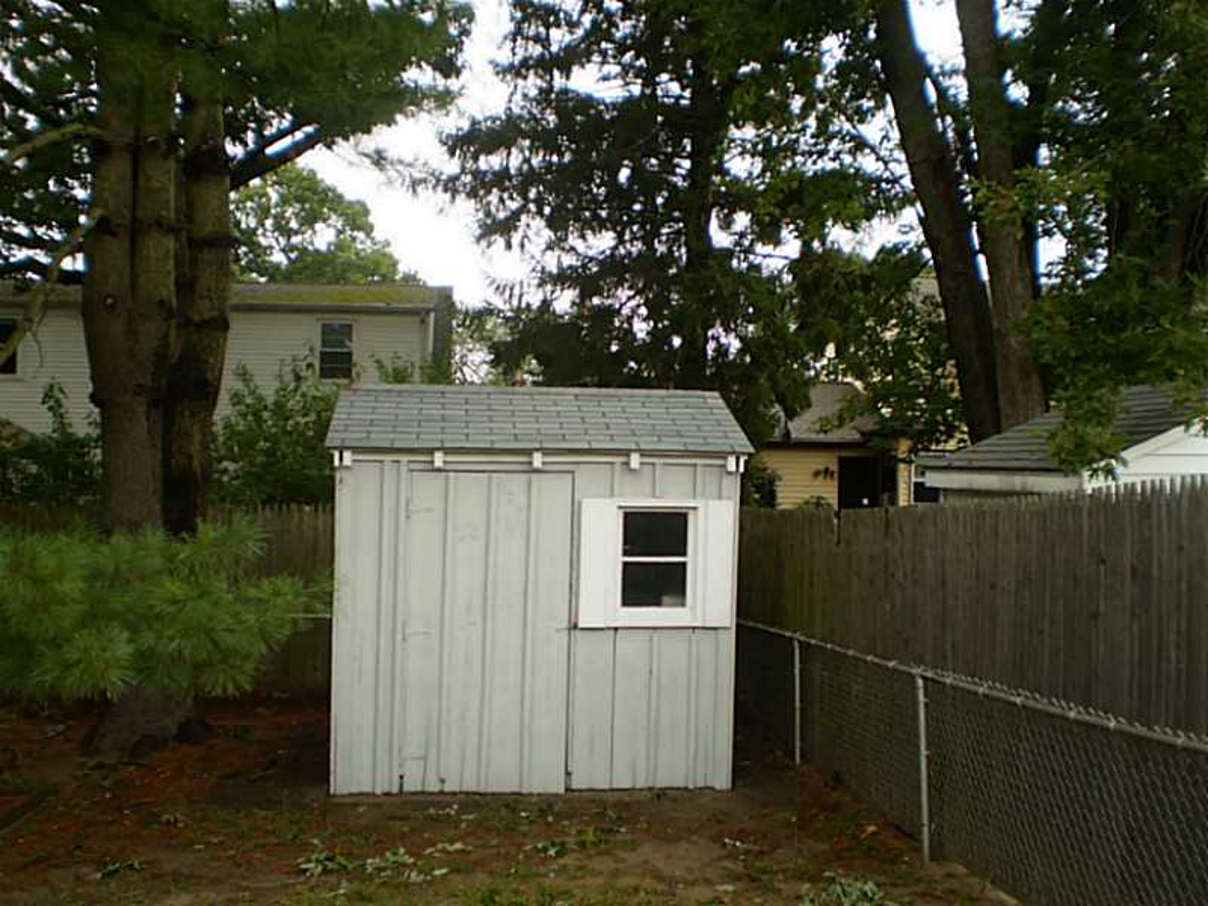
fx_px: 1256
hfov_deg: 51.4
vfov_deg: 39.7
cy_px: 453
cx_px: 604
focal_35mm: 36
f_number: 3.1
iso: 64
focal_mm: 6.3
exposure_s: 1/125
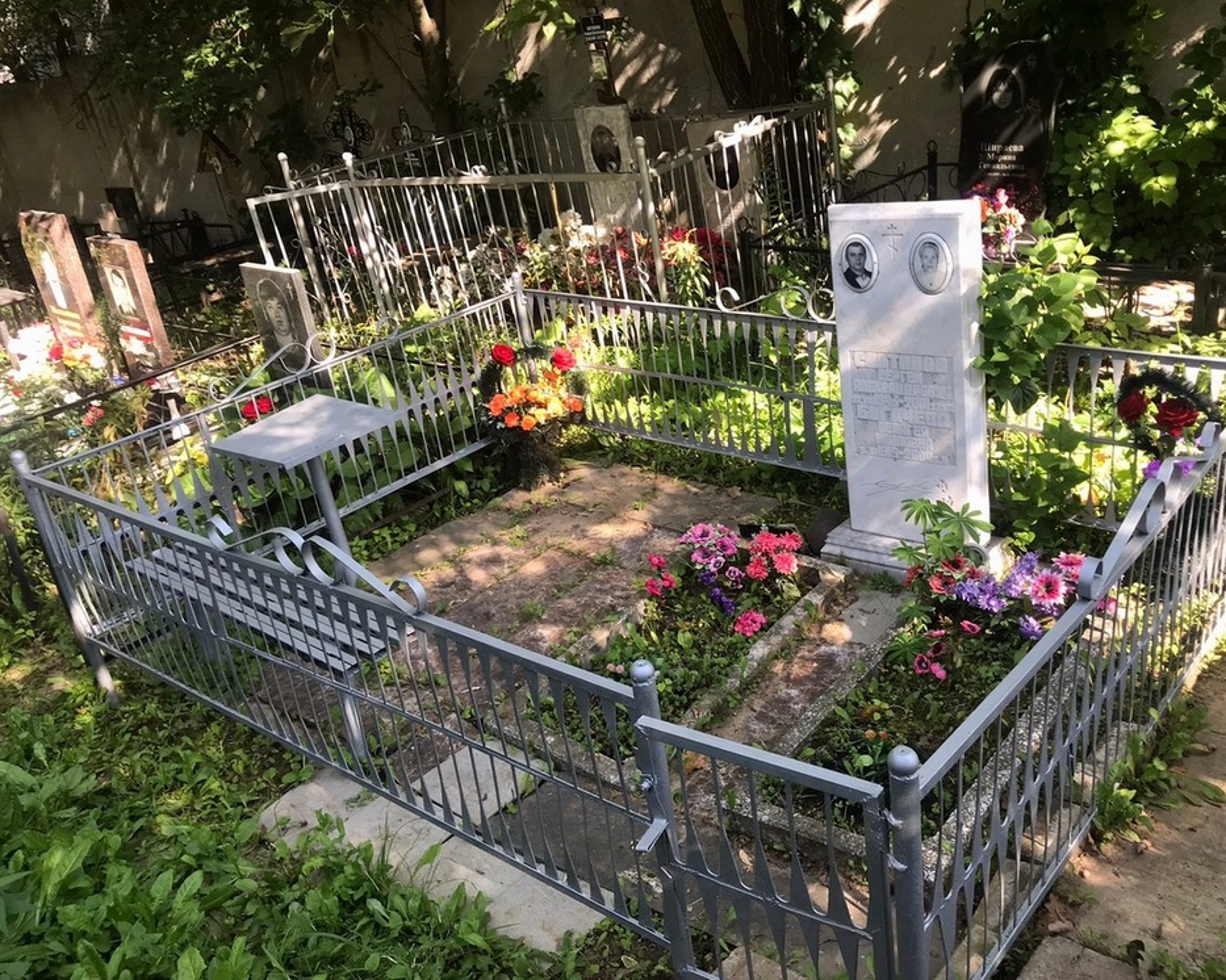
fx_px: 1088
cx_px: 671
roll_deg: +7.0
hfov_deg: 58.7
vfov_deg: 48.5
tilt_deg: -23.5
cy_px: 491
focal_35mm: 30
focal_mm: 3.99
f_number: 1.8
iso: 20
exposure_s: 1/200
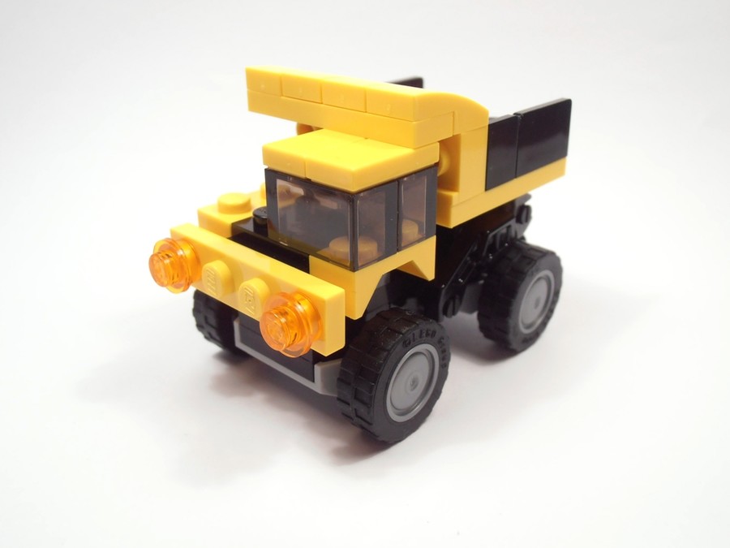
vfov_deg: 38.7
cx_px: 365
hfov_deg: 50.1
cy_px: 274
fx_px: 780
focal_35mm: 37
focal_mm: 6.61
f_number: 3.9
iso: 80
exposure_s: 1/60
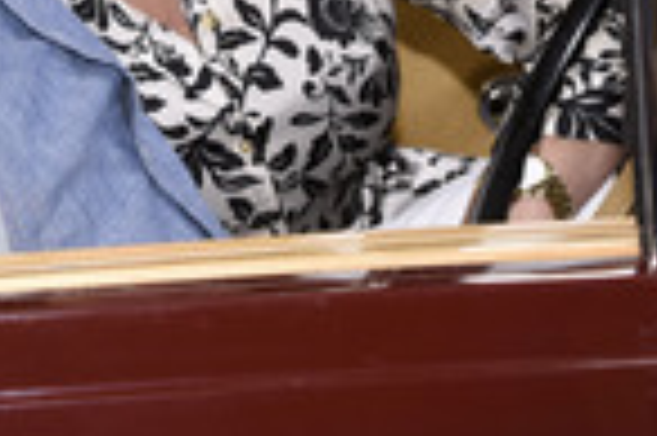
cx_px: 34
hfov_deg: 14.3
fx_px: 2589
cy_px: -216
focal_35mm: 142
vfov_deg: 9.4
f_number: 8
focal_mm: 46
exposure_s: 1/125
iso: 400
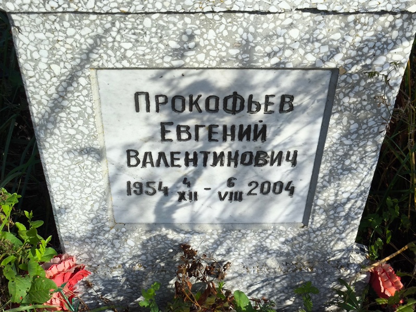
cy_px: 156
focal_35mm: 50
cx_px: 208
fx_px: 601
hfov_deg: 38.2
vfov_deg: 29.1
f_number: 1.7
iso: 50
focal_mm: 4.71
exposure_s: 1/811
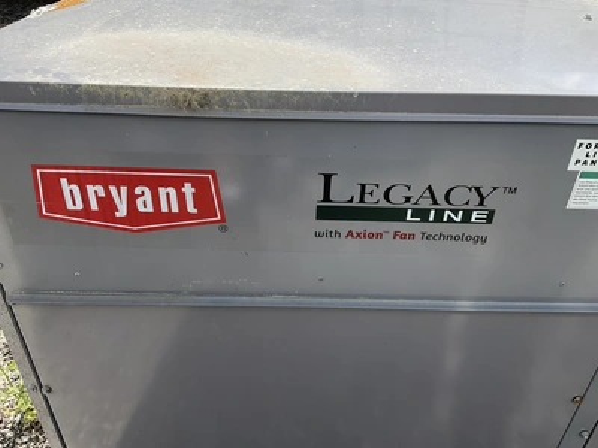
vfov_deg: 48.2
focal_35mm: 29
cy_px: 224
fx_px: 501
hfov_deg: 61.7
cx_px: 299
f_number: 1.8
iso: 25
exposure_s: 1/898
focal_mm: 3
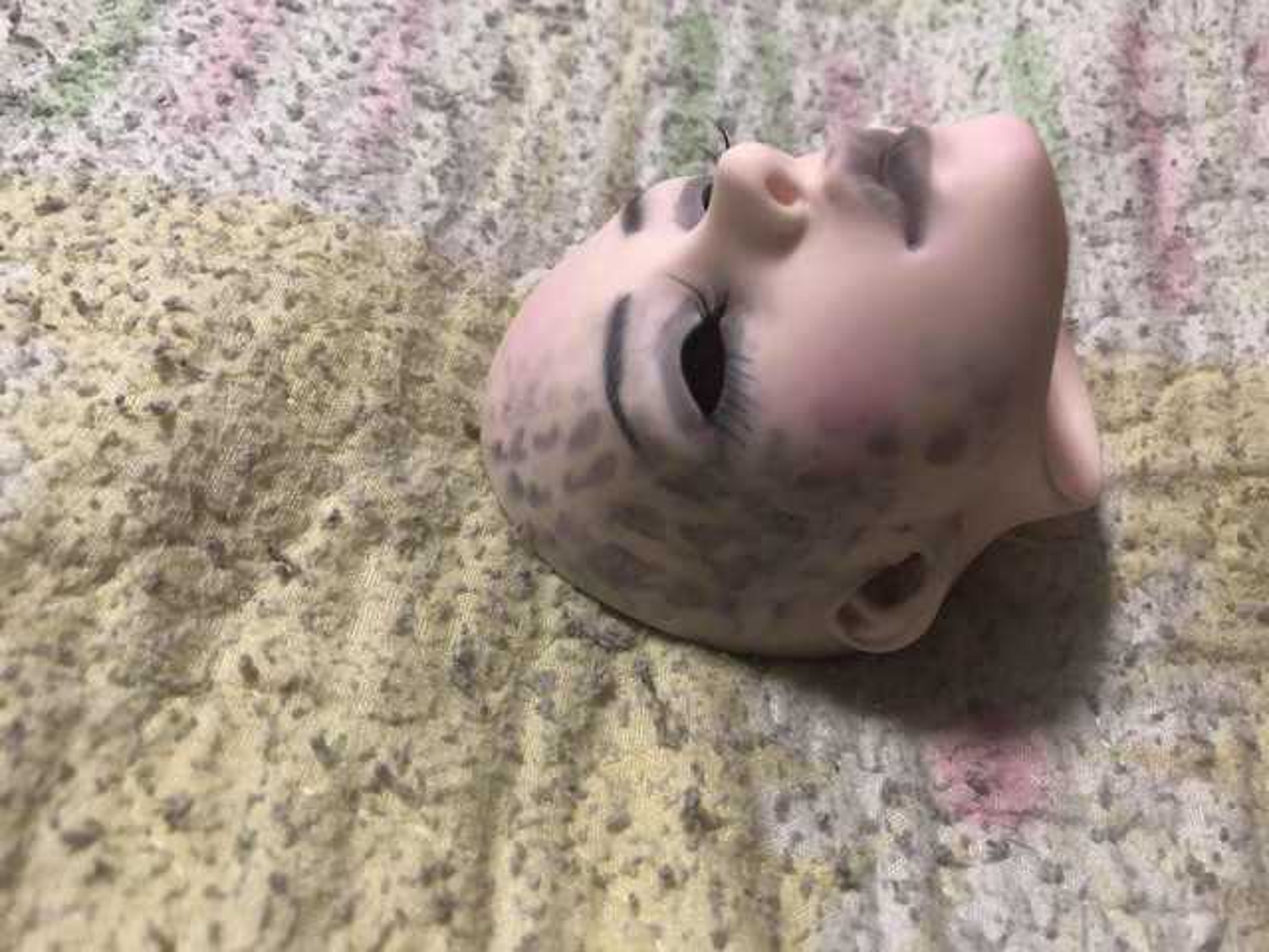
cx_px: 634
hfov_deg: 63.4
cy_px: 476
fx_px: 1026
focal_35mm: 28
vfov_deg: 49.7
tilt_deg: -50.5
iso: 80
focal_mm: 3.99
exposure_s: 1/15
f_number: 1.8
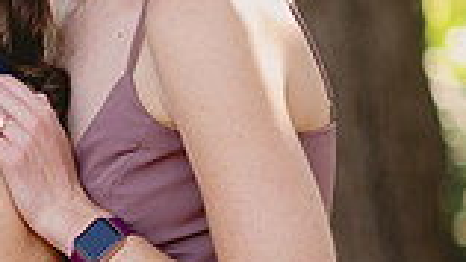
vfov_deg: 3.5
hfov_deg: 6.1
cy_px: 151
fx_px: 4302
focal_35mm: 348
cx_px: -340
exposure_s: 1/320
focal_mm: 85
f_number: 2
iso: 50
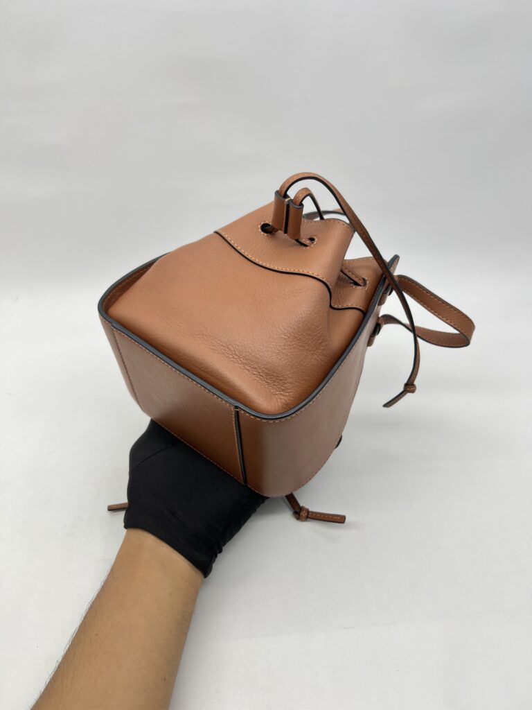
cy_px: 355
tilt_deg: -37.4
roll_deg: -1.0
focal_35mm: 26
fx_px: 533
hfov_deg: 53.1
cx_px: 266
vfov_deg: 67.3
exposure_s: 1/100
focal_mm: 5.7
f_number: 1.5
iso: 40
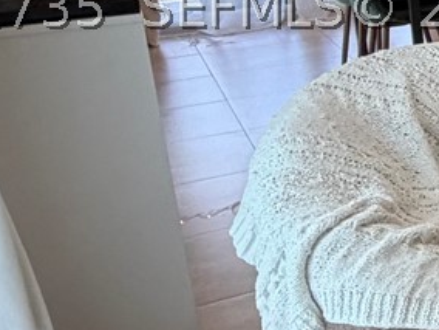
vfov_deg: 18.2
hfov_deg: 15.4
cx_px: 1023
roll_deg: +0.1
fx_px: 1002
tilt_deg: -13.8
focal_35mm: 79
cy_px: 8
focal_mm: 2.22
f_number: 2.2
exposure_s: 1/120
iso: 160
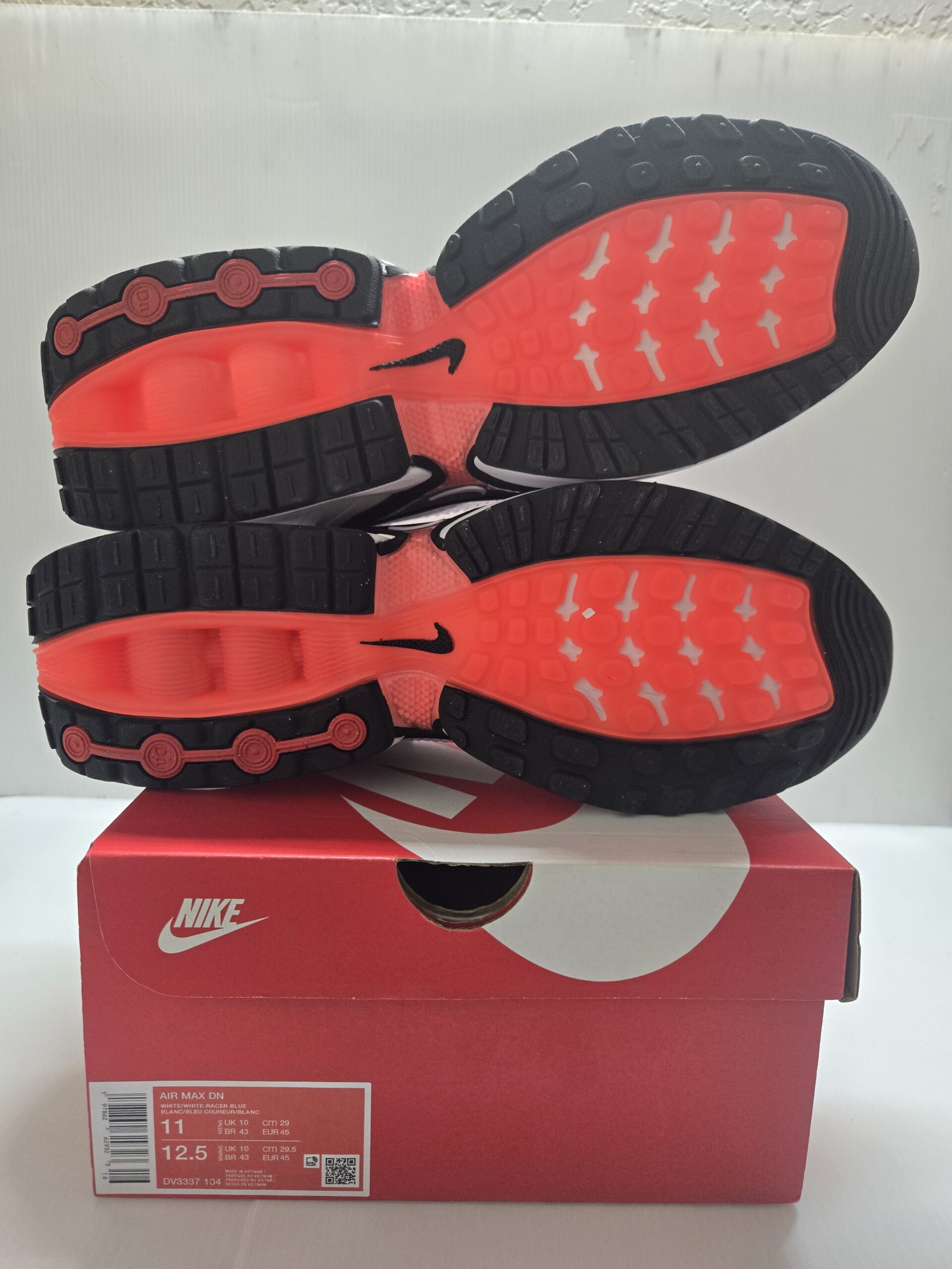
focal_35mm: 23
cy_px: 634
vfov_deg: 73.9
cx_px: 476
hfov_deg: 58.9
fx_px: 843
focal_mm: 5.4
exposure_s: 1/120
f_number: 1.8
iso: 200
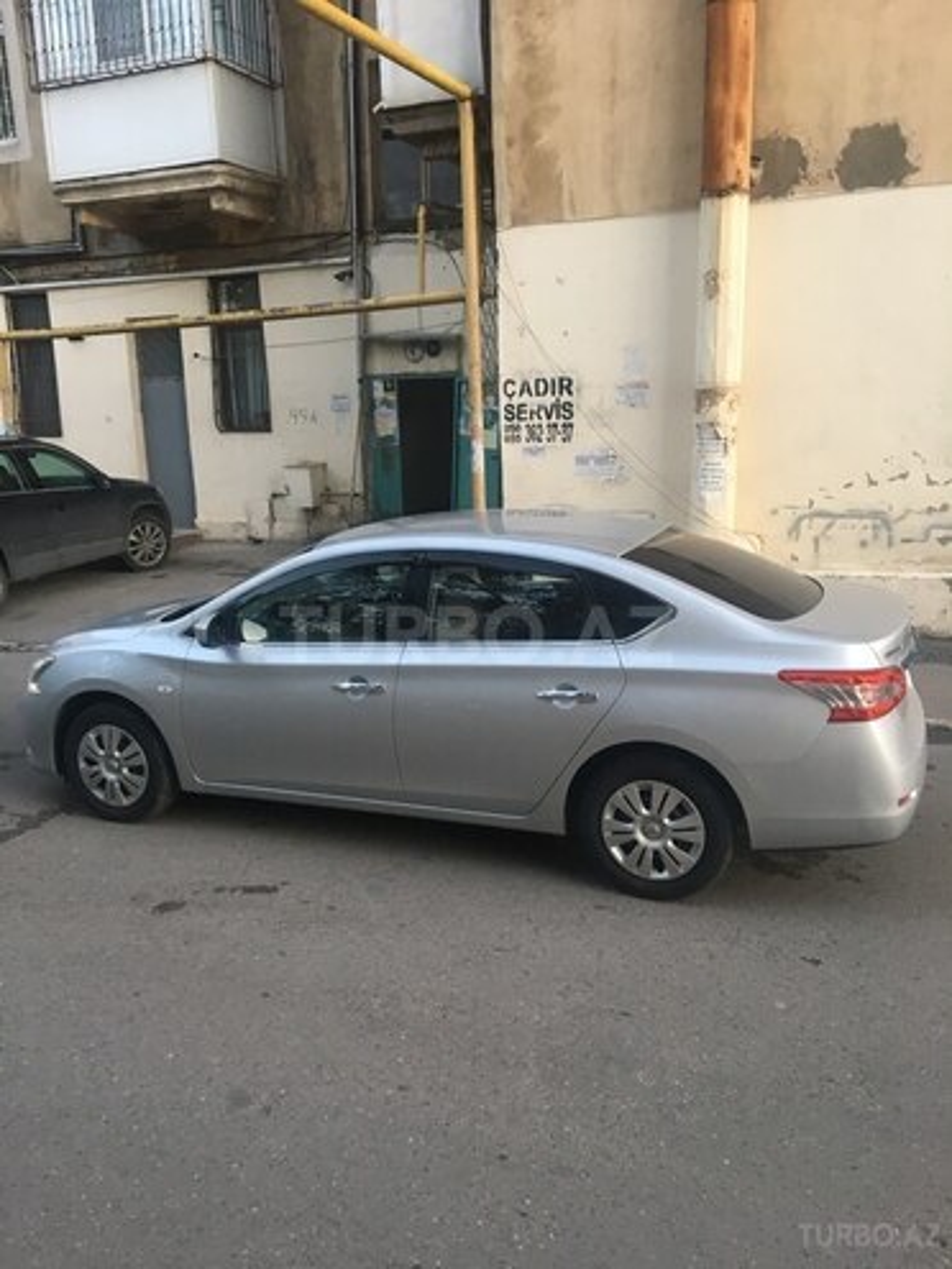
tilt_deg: -12.5
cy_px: 634
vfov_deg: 61.7
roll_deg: +1.1
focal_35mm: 29
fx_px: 1063
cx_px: 476
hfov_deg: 48.2
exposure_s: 1/33
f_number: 2.2
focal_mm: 4.15
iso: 64
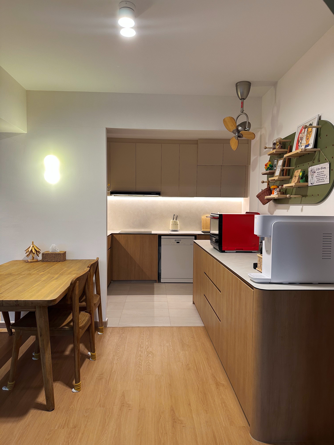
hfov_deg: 56.8
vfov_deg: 71.6
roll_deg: -1.1
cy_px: 222
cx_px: 167
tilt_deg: -2.8
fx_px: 309
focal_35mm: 24
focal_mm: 6.86
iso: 160
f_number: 1.78
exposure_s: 1/50
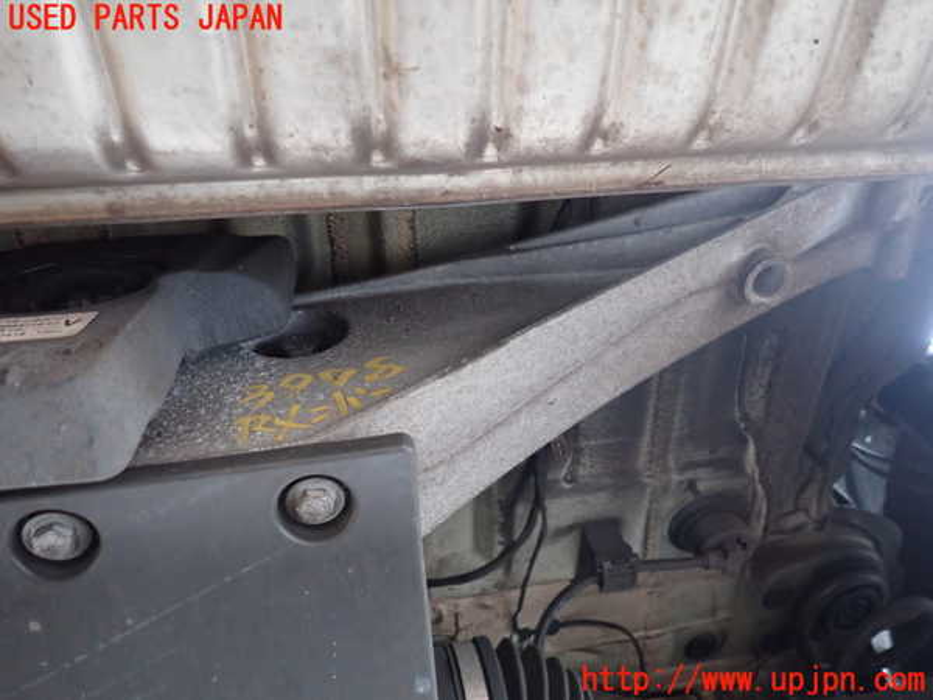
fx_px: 674
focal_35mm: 25
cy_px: 350
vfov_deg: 54.9
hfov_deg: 69.4
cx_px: 466
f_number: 2
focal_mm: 4.5
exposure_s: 1/30
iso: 800
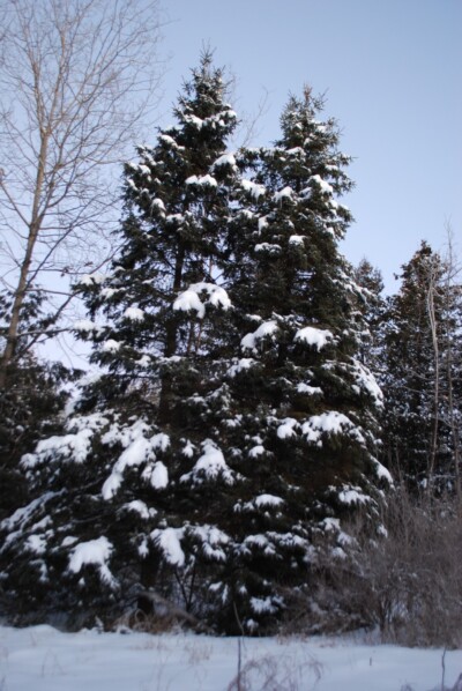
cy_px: 346
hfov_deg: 37.0
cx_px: 231
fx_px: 691
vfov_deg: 53.1
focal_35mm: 36
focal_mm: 24
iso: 400
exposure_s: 1/6
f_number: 4.2
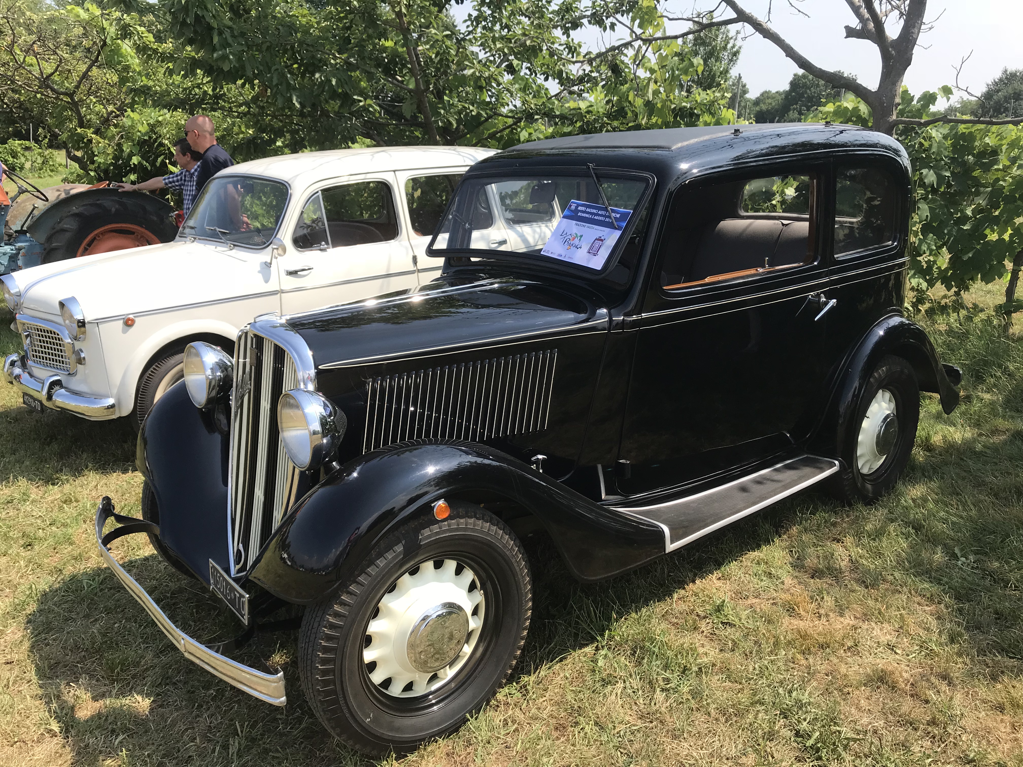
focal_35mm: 28
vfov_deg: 49.7
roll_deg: -1.1
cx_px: 512
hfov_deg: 63.4
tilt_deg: -17.8
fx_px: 827
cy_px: 384
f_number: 1.8
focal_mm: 3.99
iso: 20
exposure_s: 1/1389
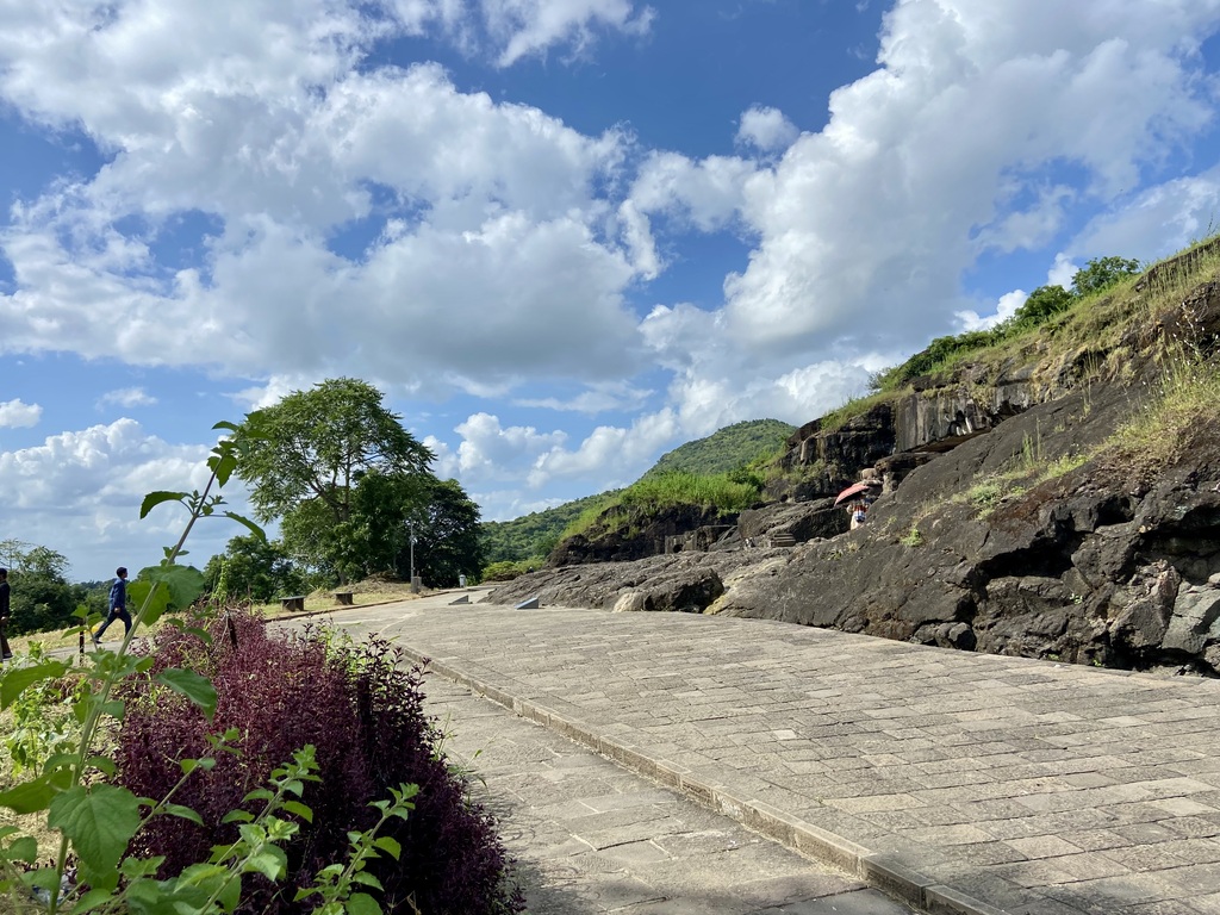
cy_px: 458
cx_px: 610
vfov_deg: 53.1
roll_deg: +0.9
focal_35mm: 26
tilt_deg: +5.2
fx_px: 916
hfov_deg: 67.3
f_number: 1.8
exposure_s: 1/5495
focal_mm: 4.25
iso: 32
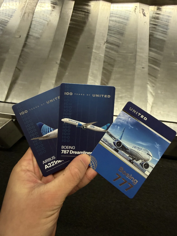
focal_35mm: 24
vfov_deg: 71.6
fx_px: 164
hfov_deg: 56.8
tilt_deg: -50.0
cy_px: 118
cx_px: 88
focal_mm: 2.22
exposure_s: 1/60
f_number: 2.2
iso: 320
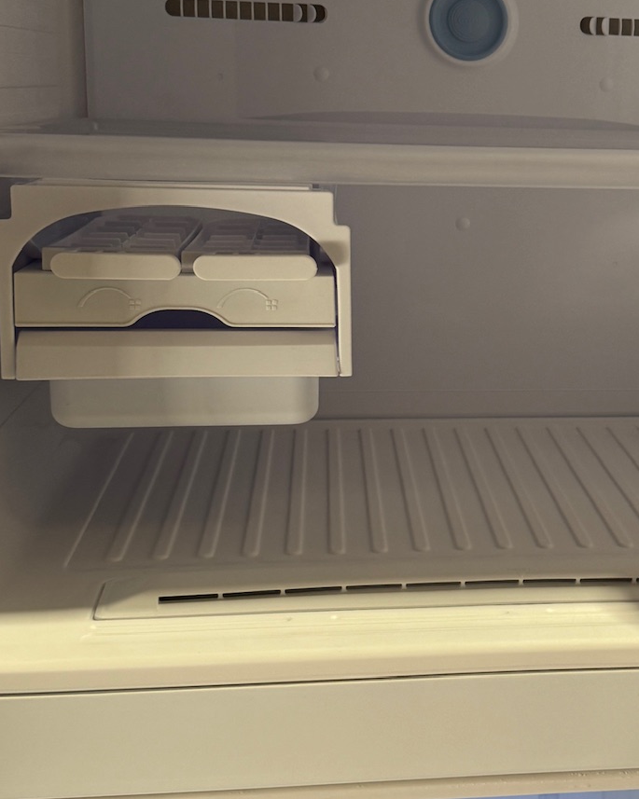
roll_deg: -1.8
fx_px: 1325
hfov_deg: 26.6
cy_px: 351
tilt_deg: -14.3
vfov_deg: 33.5
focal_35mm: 56
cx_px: 522
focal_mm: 6.76
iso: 160
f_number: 1.78
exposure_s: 1/100
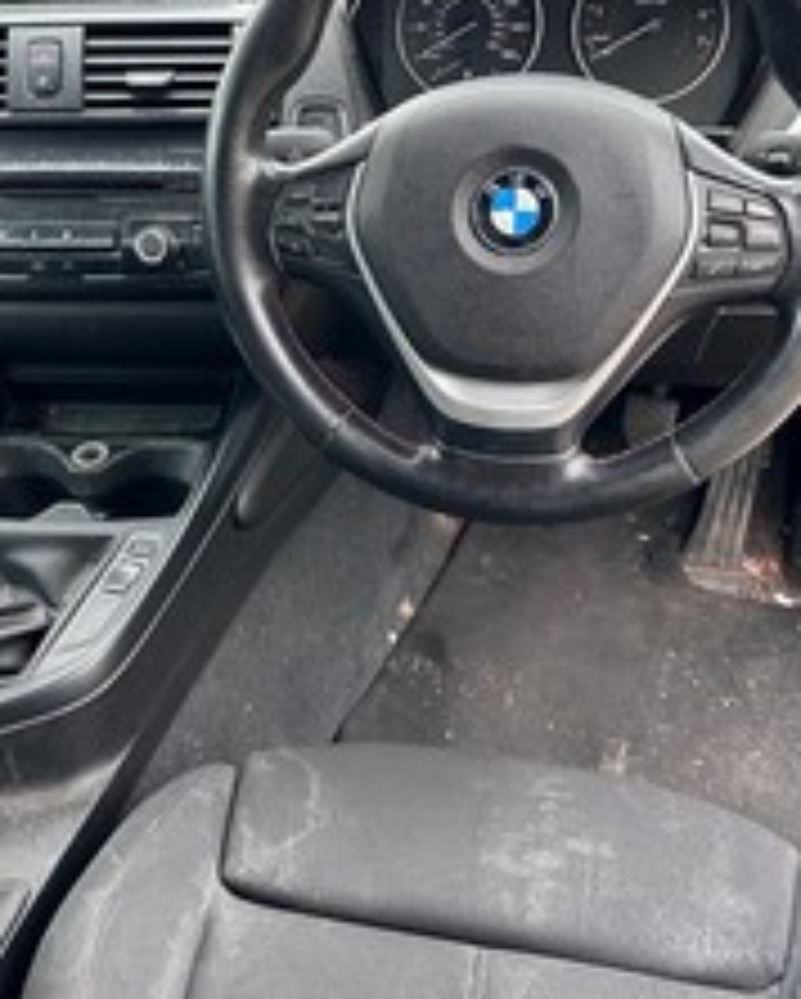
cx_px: 338
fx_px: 1184
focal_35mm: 40
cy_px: 418
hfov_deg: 37.3
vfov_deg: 45.6
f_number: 1.5
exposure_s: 1/119
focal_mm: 5.7
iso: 125
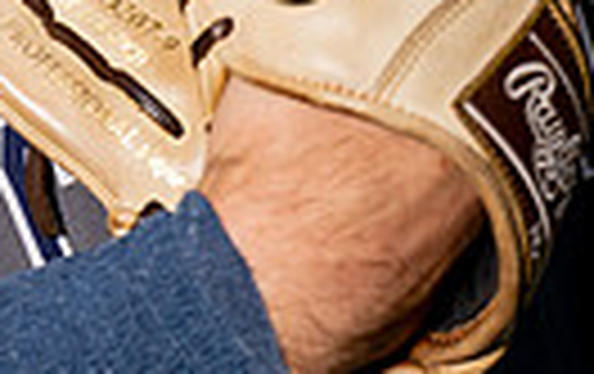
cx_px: 144
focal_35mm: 243
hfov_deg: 8.6
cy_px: -532
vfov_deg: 5.3
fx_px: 3940
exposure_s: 1/1250
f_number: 4
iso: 100
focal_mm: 70
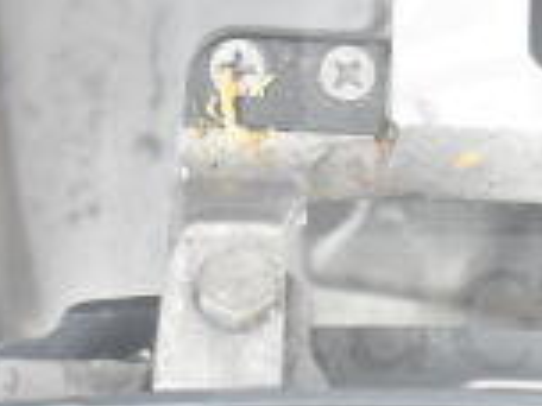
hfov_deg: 10.8
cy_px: 123
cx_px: 606
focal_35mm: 180
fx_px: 2817
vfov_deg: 8.2
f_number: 5
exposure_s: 1/100
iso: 1600
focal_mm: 31
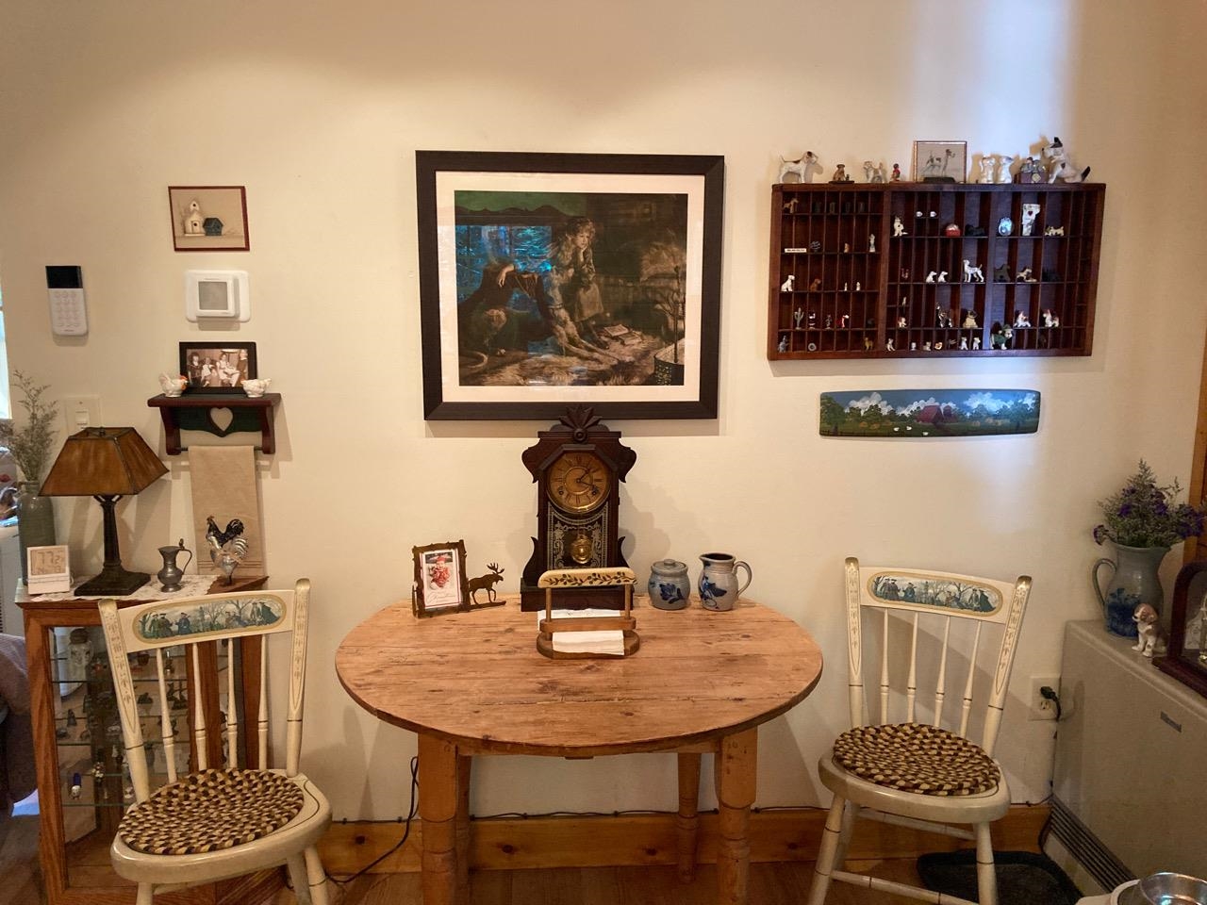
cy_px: 452
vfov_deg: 49.7
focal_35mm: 28
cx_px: 604
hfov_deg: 63.4
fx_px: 976
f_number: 1.8
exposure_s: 1/40
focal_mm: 3.99
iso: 320
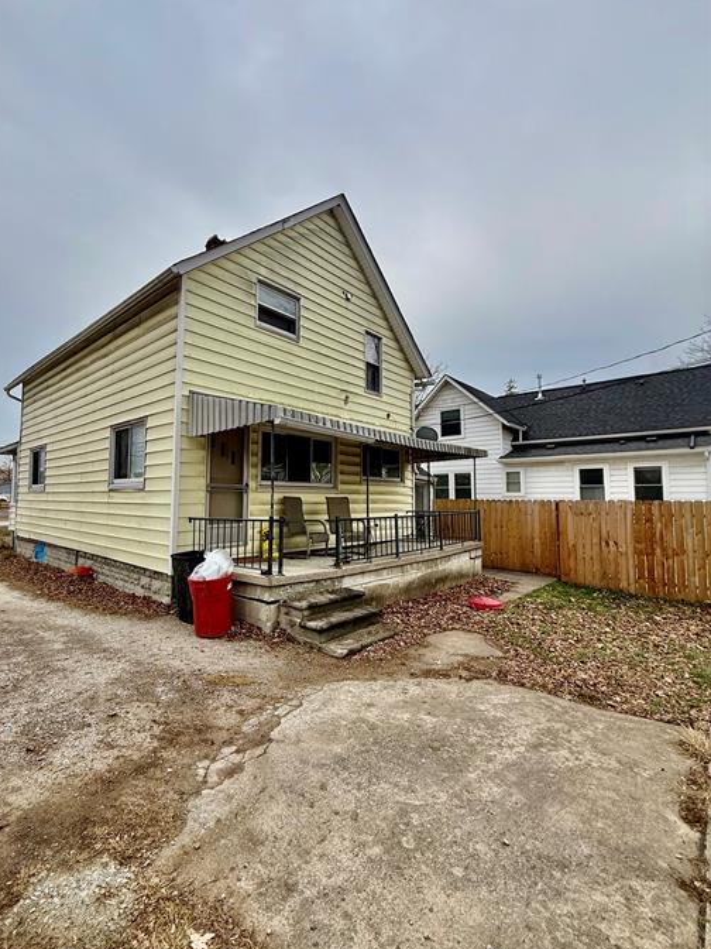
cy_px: 472
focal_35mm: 16
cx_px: 306
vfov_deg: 94.5
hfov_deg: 77.7
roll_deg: -0.2
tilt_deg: +4.2
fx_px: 438
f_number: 2.2
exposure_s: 1/306
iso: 50
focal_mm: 2.22
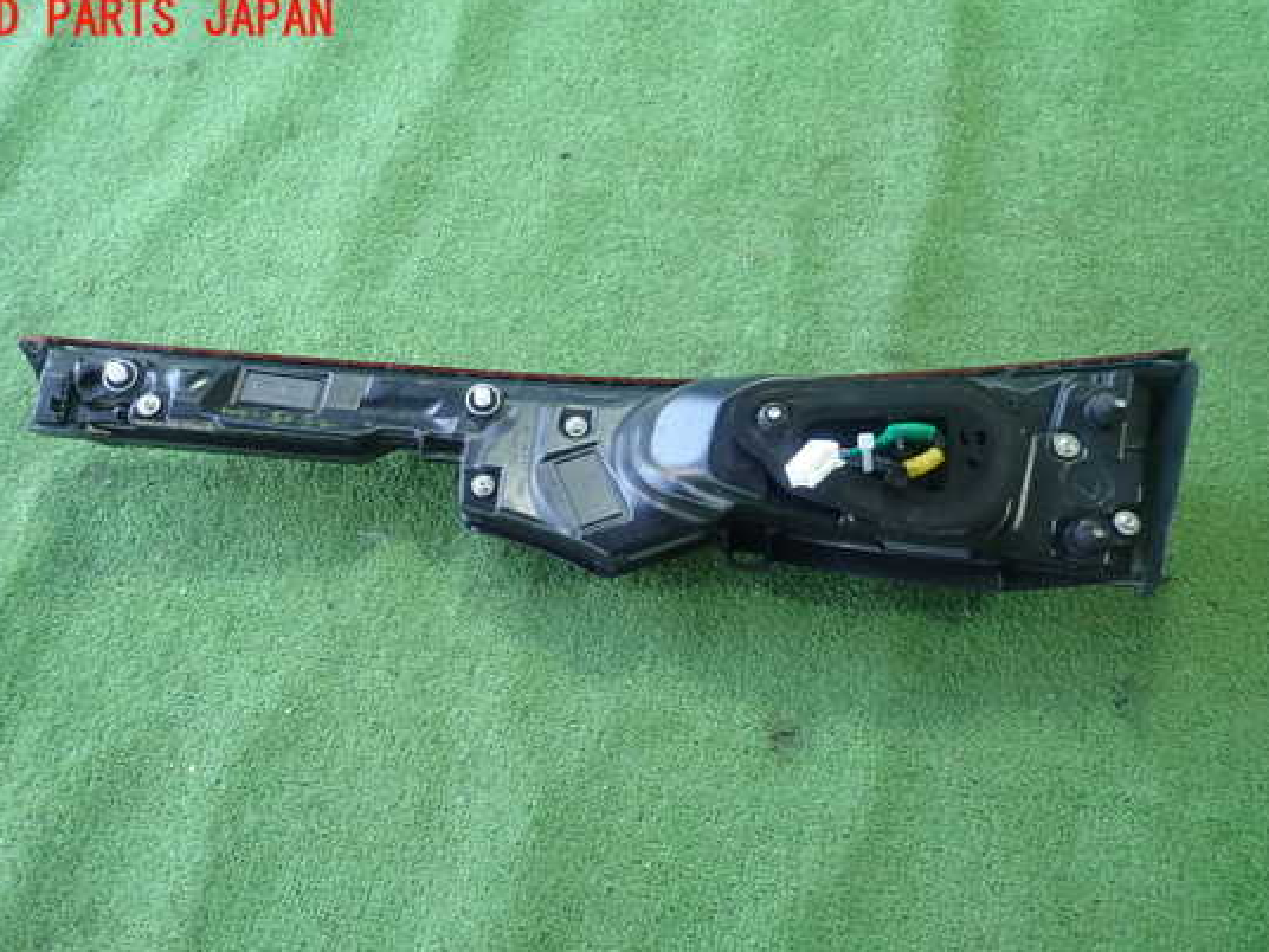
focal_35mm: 28
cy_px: 523
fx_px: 1026
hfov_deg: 63.4
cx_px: 613
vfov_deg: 49.7
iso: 200
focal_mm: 4.5
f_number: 2
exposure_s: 1/60
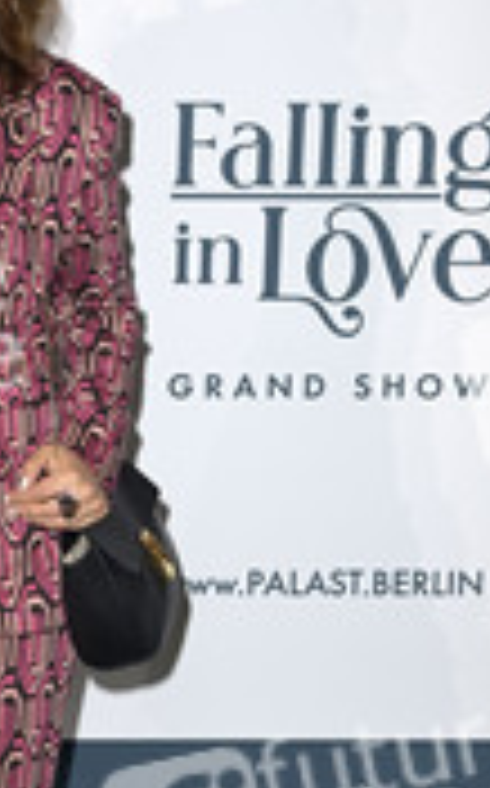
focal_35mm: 112
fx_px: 2399
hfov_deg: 11.5
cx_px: -76
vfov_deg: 18.5
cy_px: 590
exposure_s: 1/250
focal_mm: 48
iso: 640
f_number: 6.3
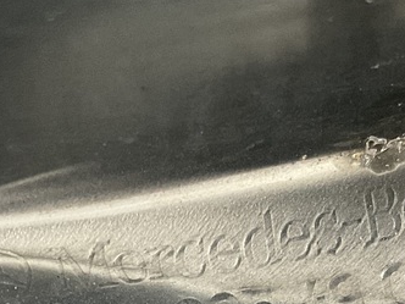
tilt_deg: -56.2
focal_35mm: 88
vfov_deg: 15.8
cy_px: 420
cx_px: 160
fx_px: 1030
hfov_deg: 22.2
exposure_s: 1/25
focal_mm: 3
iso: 400
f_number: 1.8
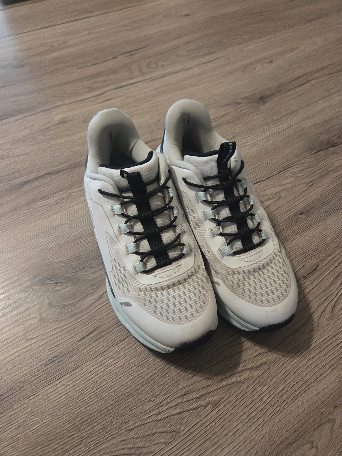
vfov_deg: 73.9
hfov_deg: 58.9
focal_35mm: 23
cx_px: 171
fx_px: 303
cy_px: 228
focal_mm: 5.4
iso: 1600
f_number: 1.8
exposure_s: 1/100
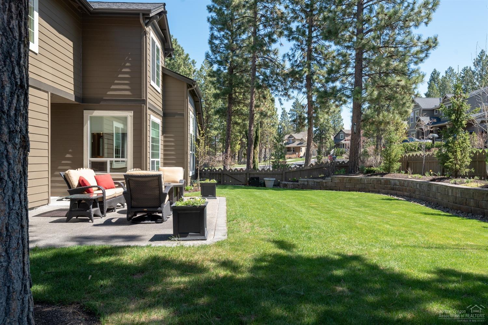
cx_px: 244
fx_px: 353
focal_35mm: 26
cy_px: 162
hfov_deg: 69.4
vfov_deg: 49.6
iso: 400
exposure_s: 1/320
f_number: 7.1
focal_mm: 26
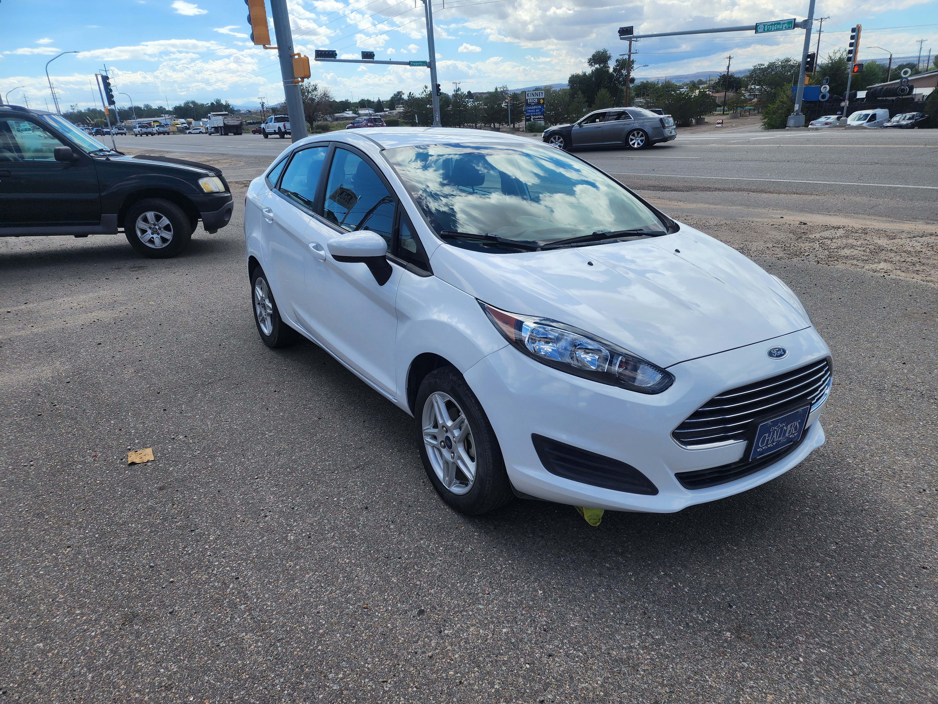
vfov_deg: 58.9
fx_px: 623
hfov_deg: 73.9
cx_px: 469
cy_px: 352
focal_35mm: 23
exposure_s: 1/1081
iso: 12
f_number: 1.8
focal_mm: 6.4
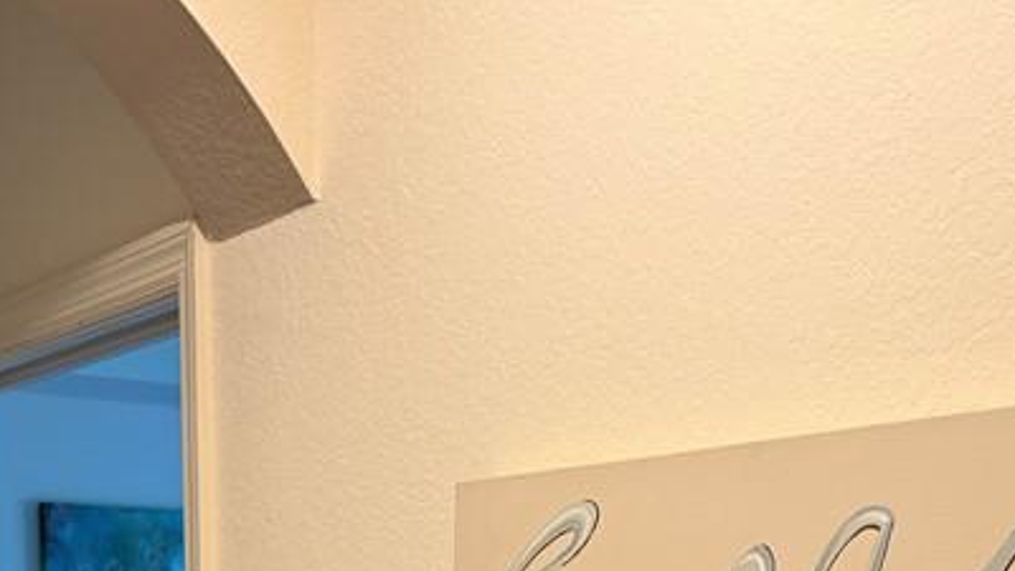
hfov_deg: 31.1
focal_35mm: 67
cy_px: 909
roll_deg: -0.2
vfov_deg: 16.1
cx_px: 302
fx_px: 1803
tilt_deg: -6.6
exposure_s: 1/60
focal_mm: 6.76
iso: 160
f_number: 1.78
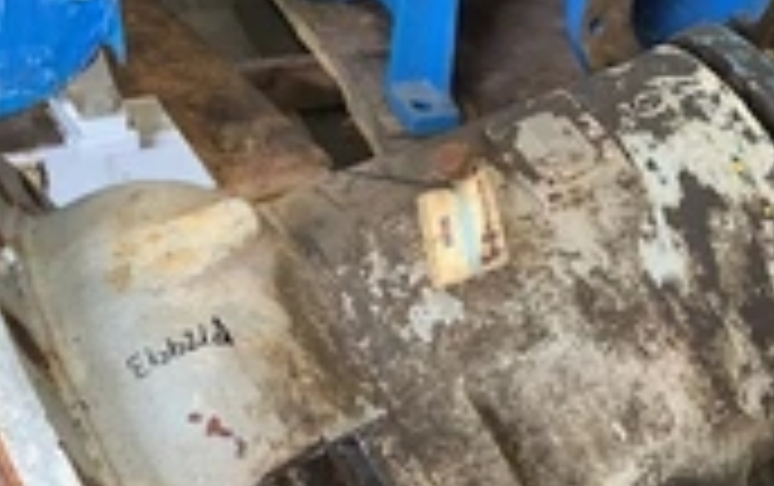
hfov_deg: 32.0
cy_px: 450
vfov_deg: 19.9
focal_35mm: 64
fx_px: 1352
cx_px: 392
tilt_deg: -41.8
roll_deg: -8.0
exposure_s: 1/15
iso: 100
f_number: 1.8
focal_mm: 4.25
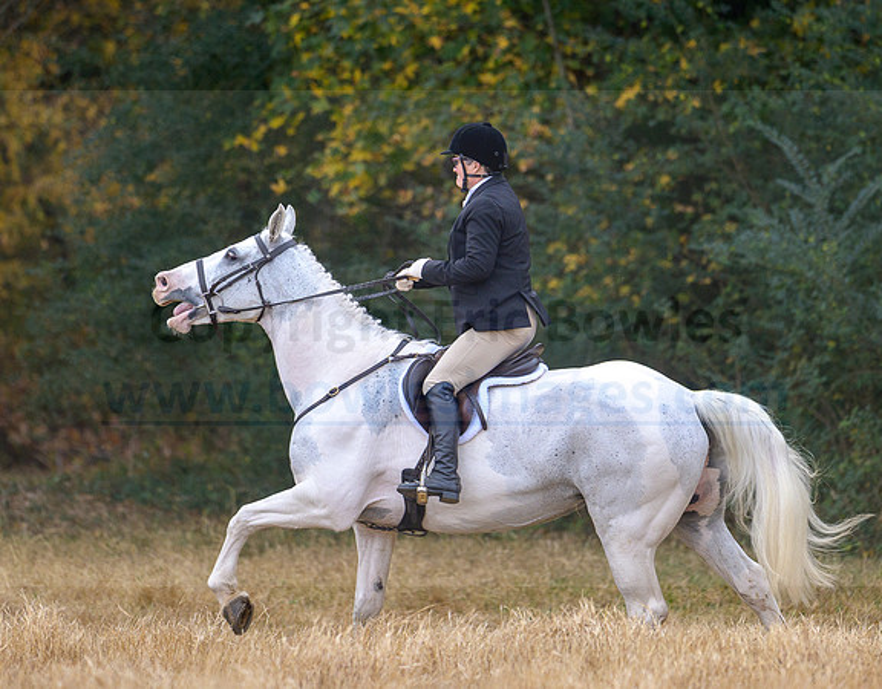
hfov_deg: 2.8
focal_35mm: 686
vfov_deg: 2.2
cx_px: 459
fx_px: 17752
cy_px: 231
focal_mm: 400
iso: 1000
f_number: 4.5
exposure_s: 1/1600
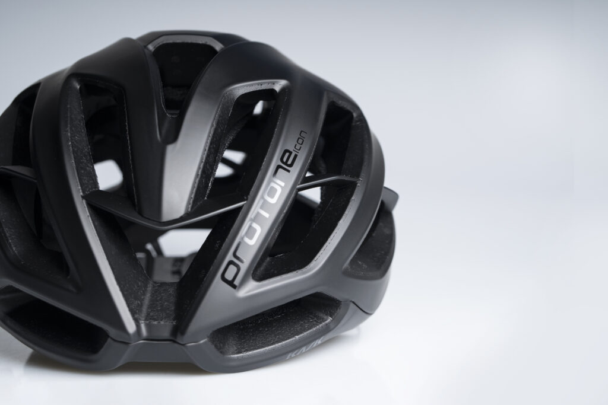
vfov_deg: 22.6
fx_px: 1013
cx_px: 304
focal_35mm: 60
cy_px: 202
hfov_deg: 33.4
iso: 160
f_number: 5
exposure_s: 1/200
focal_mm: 40
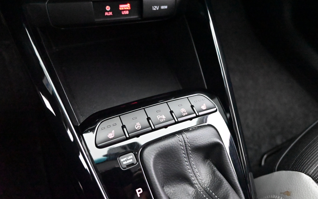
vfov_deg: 49.2
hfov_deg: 72.5
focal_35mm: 25
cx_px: 161
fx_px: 217
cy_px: 107
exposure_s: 1/50
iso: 25600
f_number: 4
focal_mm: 24
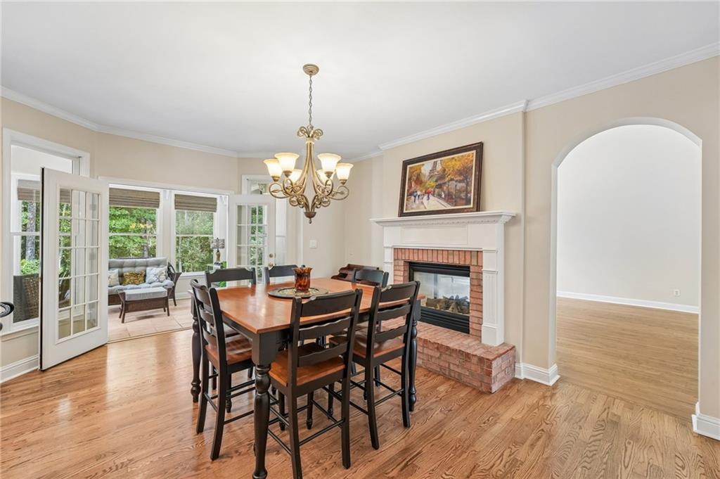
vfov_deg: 81.1
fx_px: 280
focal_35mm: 14
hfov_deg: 104.3
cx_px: 360
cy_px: 240
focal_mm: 14
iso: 320
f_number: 8
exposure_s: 1/10
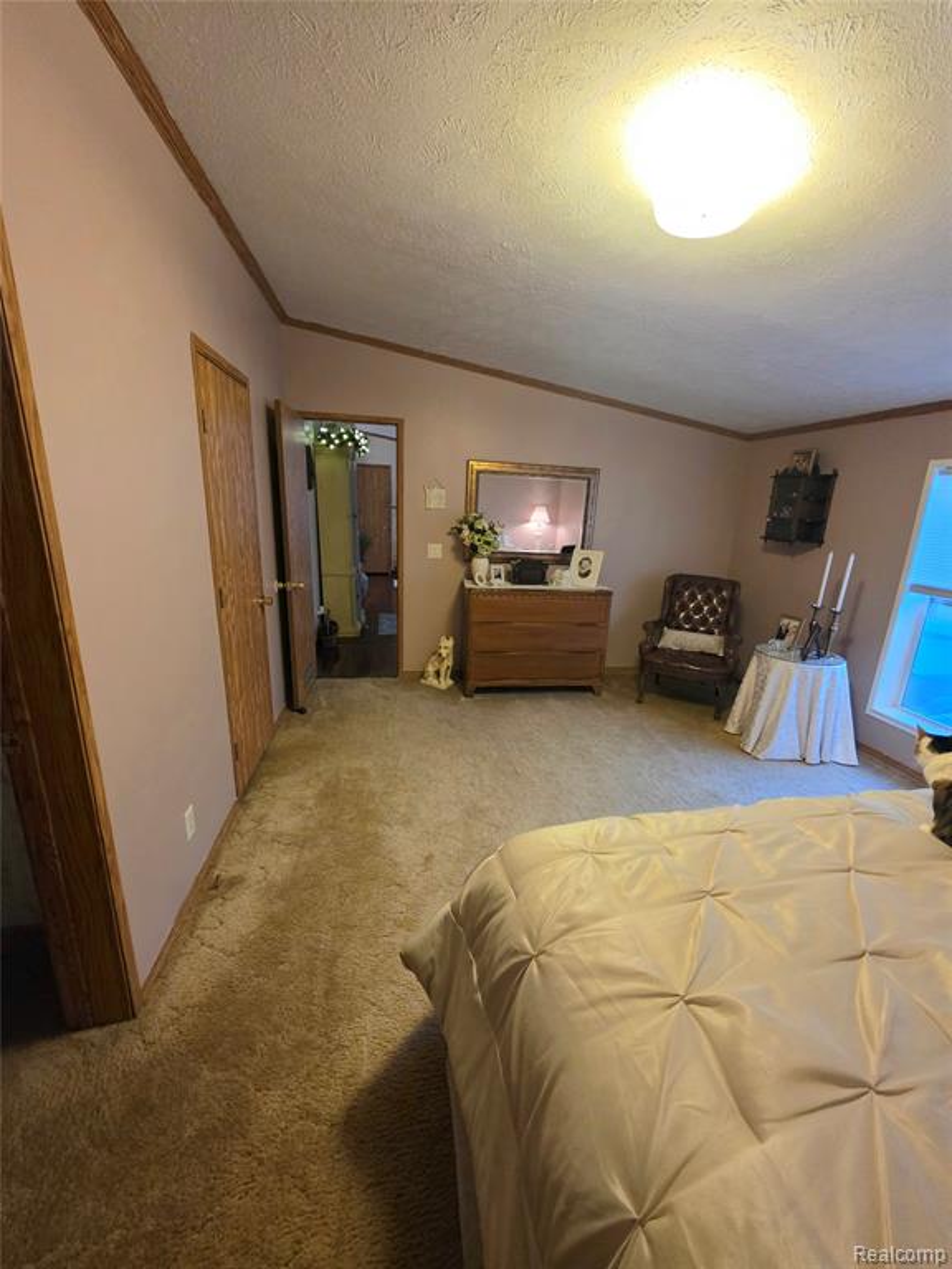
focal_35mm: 13
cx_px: 476
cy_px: 634
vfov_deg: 106.2
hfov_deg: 89.9
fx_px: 477
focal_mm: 2.2
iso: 500
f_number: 1.9
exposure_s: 1/60.2
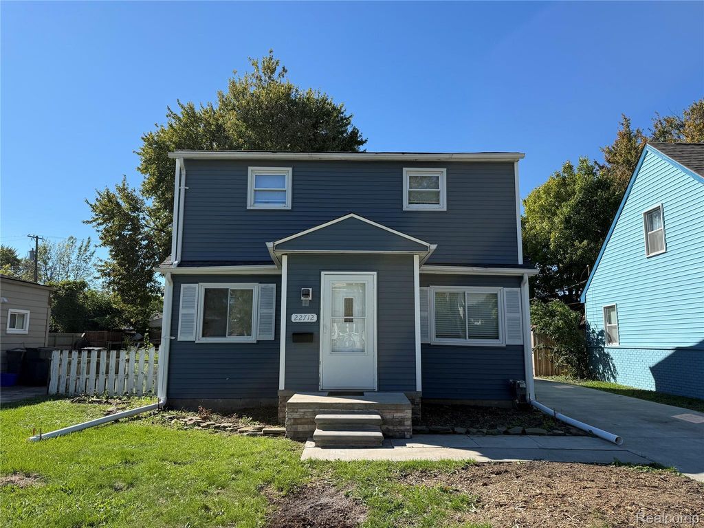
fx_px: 488
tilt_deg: +9.0
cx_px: 352
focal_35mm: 24
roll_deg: -1.0
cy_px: 264
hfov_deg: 71.6
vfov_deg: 56.8
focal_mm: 6.76
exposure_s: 1/3279
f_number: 1.78
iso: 80
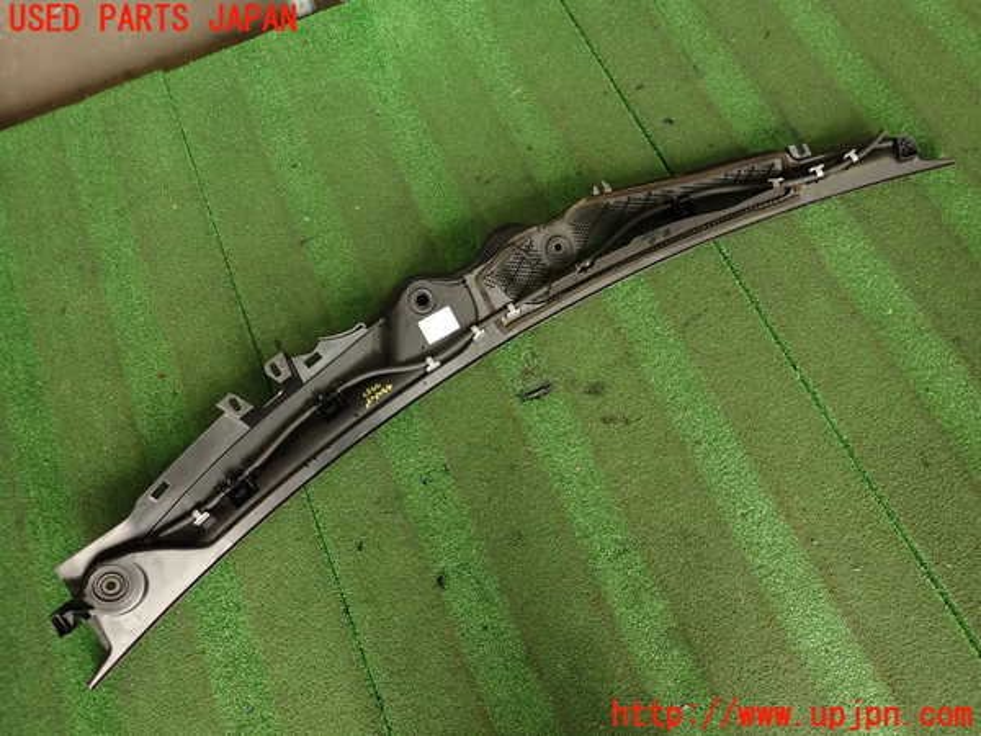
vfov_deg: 54.9
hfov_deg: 69.4
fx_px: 708
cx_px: 490
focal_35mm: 25
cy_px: 368
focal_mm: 4.5
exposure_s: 1/60
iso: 125
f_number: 2
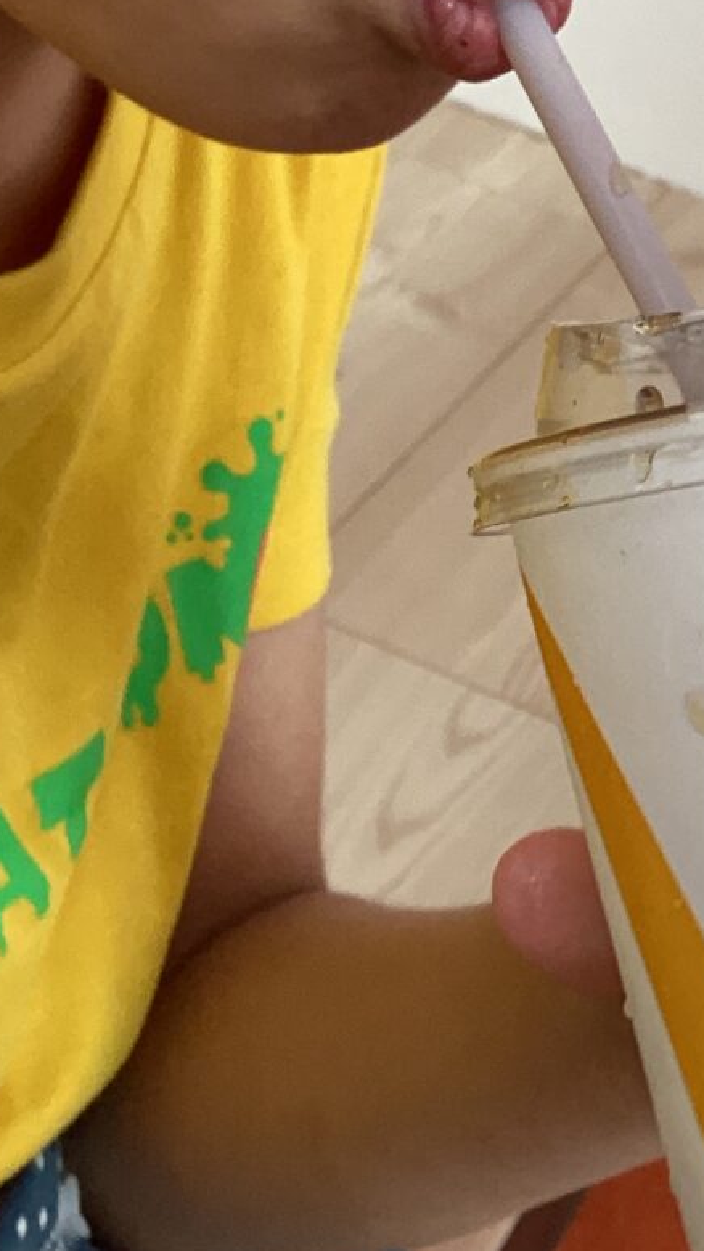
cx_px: 598
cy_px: -39
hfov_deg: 15.3
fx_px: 2589
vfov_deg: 25.6
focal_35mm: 78
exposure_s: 1/50
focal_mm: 3.3
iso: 80
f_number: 2.4
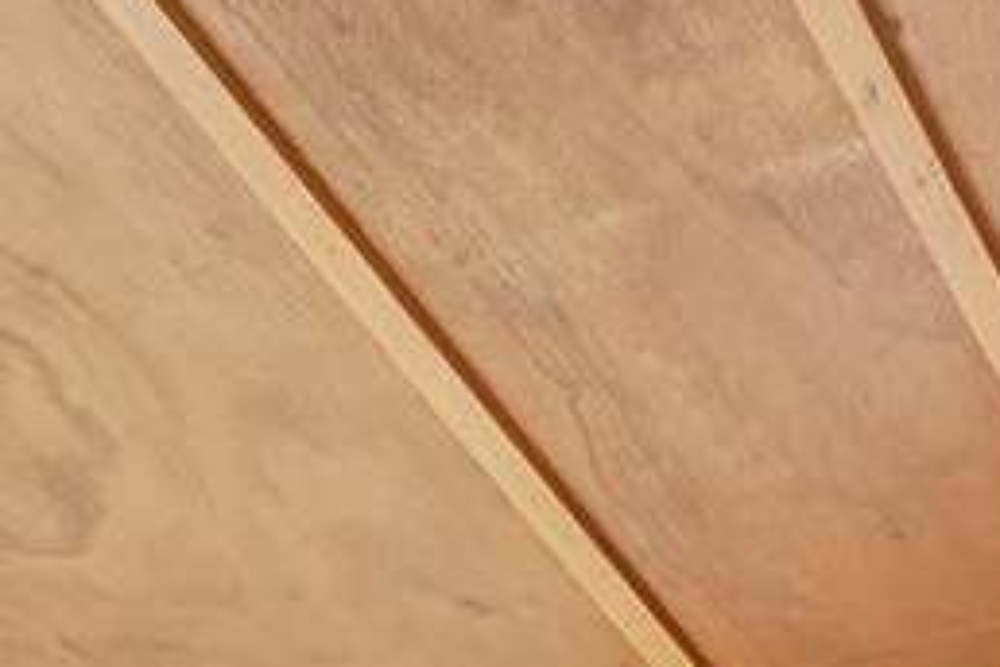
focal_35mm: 104
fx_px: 2889
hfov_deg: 19.6
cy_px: 2084
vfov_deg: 9.7
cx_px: 310
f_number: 14
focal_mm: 14
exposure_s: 1/80
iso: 400
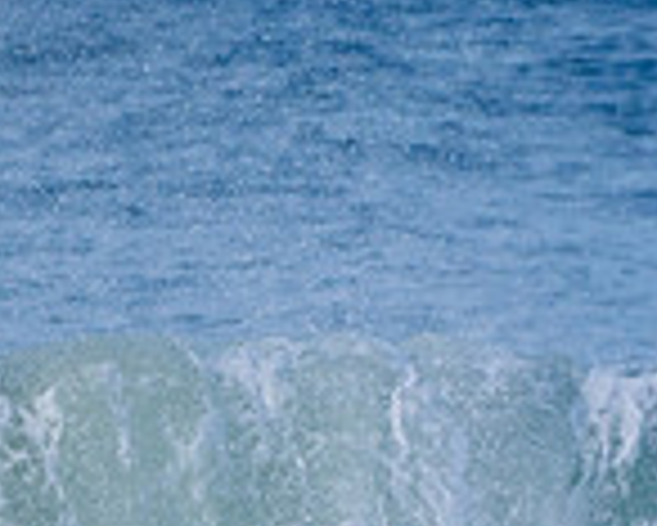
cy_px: 744
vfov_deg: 0.6
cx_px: 454
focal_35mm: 2802
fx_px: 54520
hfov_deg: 0.7
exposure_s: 1/2000
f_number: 5.6
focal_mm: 500
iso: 360
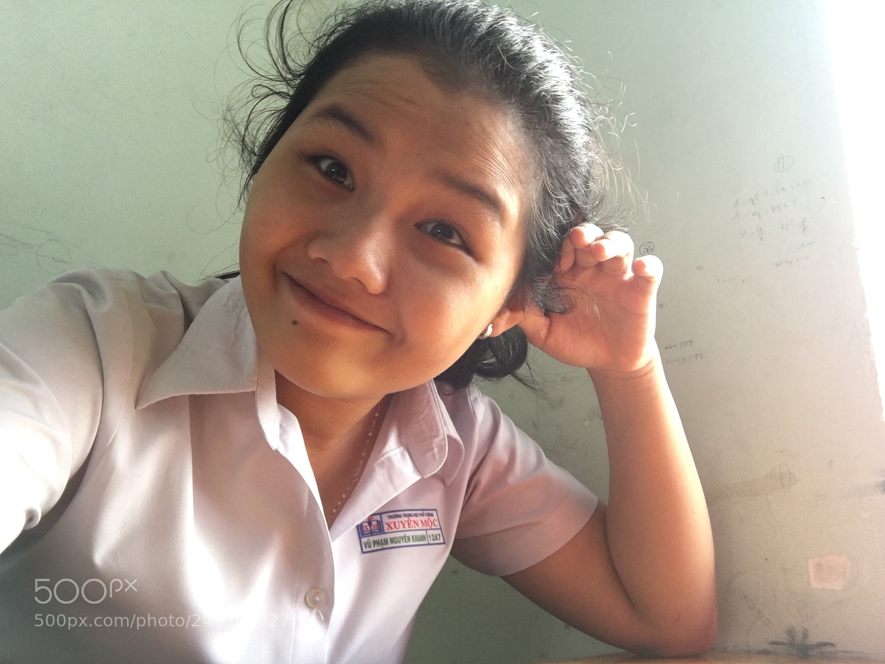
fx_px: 793
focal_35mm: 31
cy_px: 332
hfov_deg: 58.4
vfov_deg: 45.4
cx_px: 442
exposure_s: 1/17
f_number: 2.2
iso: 40
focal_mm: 2.65
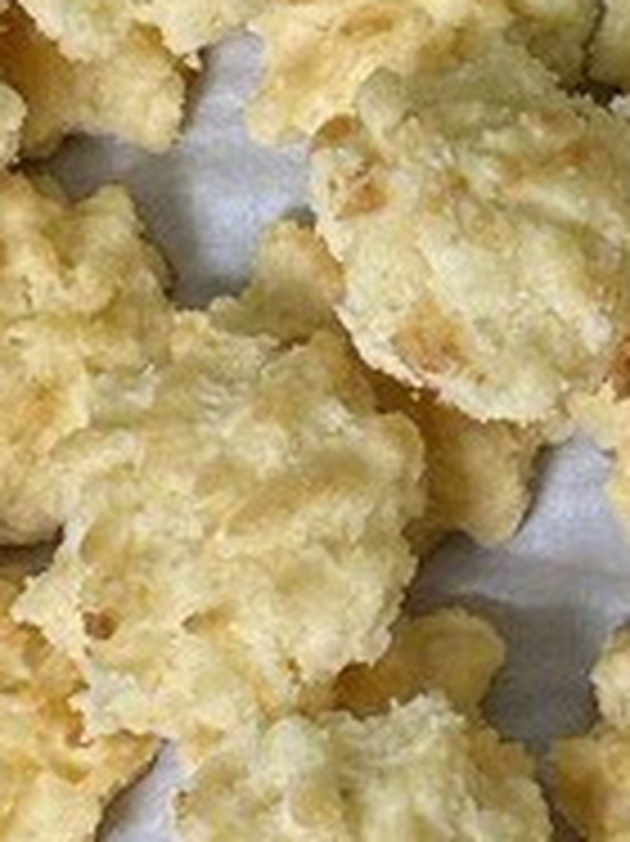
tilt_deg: -75.3
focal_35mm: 154
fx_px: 3741
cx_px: 734
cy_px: 122
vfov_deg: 12.8
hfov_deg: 9.5
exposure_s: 1/810
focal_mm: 6.86
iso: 80
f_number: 1.78
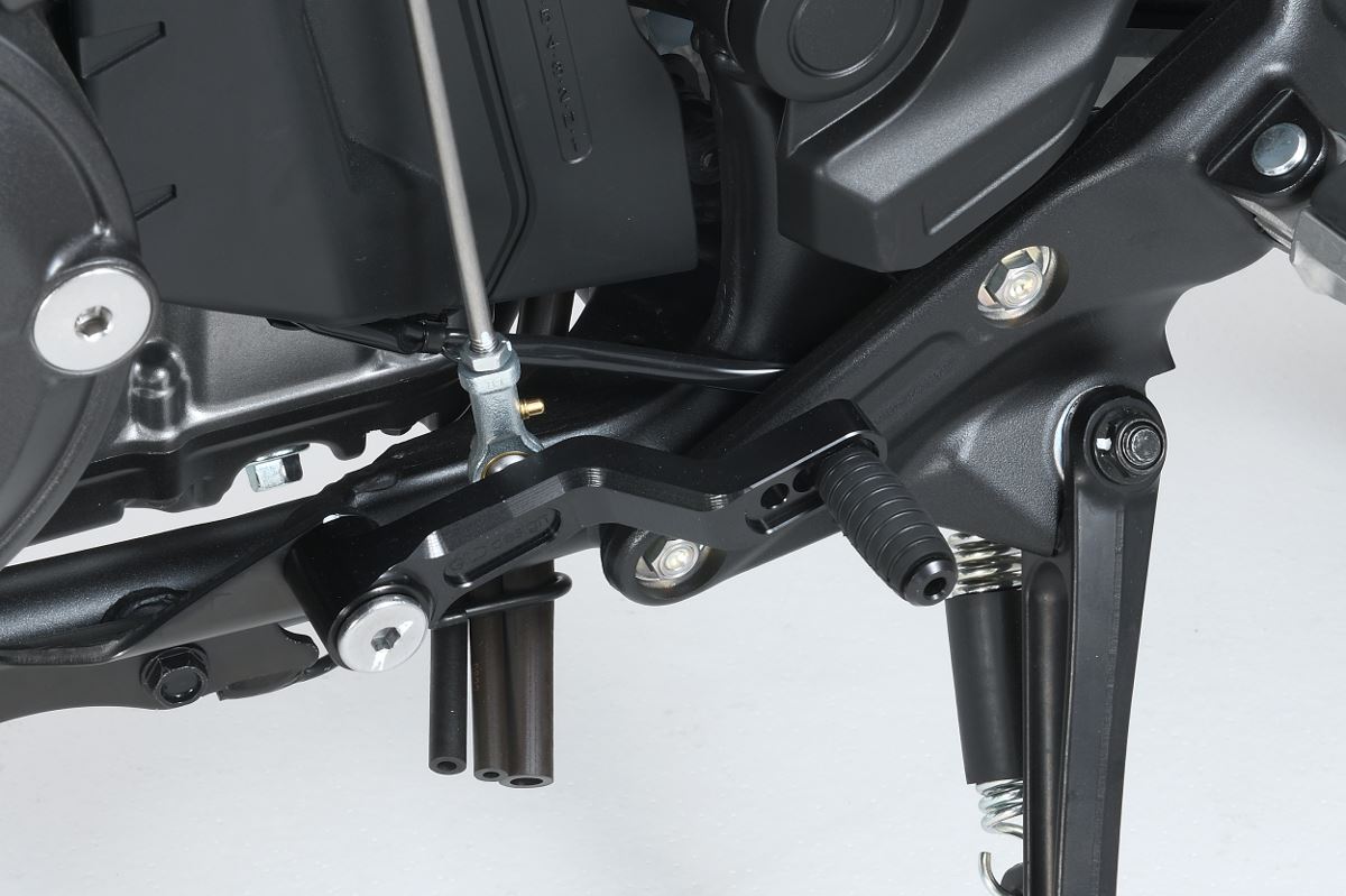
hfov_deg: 21.9
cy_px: 448
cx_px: 673
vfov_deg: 14.7
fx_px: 3476
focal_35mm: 93
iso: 125
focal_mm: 62
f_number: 20
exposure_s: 1/1.6
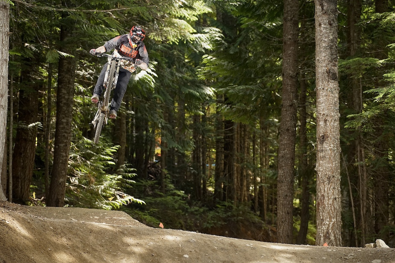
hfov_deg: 9.8
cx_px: 197
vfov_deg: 6.6
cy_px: 135
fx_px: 2293
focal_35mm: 209
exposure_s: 1/250
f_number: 5.6
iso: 640
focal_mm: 198
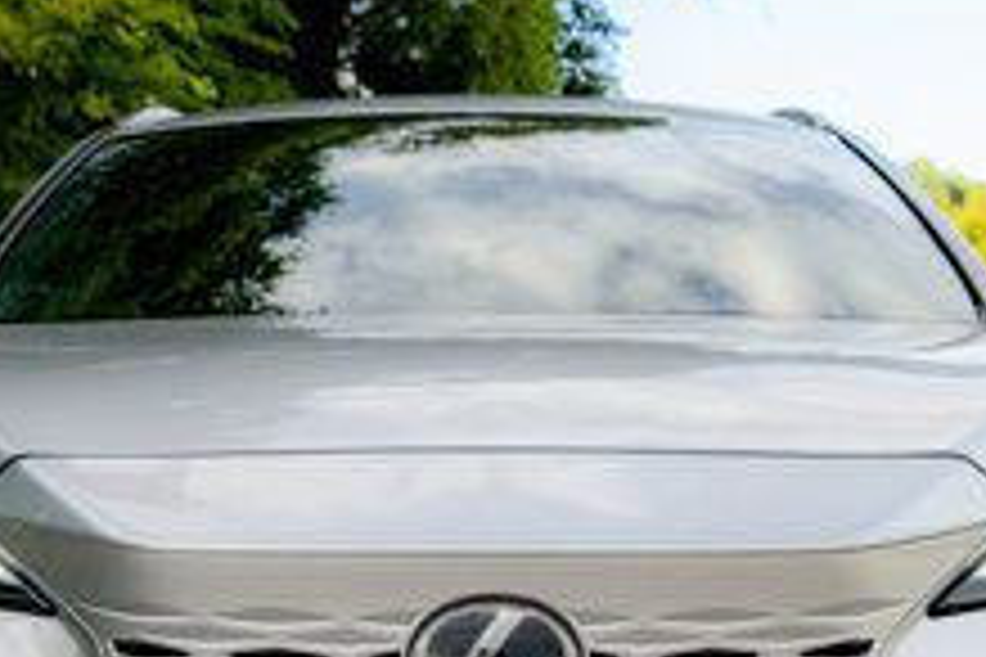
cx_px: 495
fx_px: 2876
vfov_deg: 12.8
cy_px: 686
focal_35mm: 105
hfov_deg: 19.5
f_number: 5
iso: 500
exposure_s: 1/500
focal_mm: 36
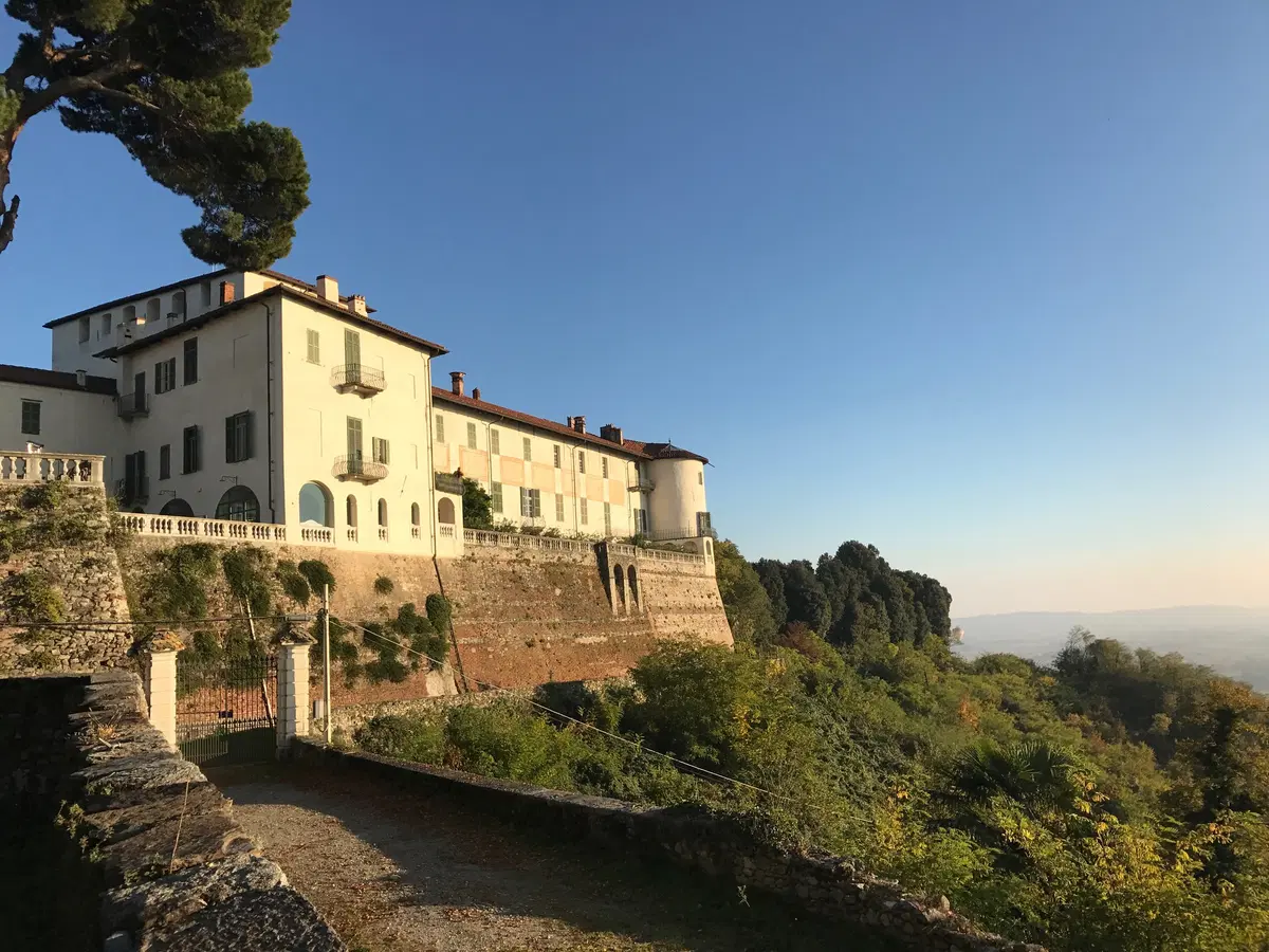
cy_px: 476
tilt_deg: +9.1
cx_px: 634
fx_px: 1026
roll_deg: +3.7
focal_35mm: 28
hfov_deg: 63.4
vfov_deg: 49.7
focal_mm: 3.99
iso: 20
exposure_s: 1/2128
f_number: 1.8
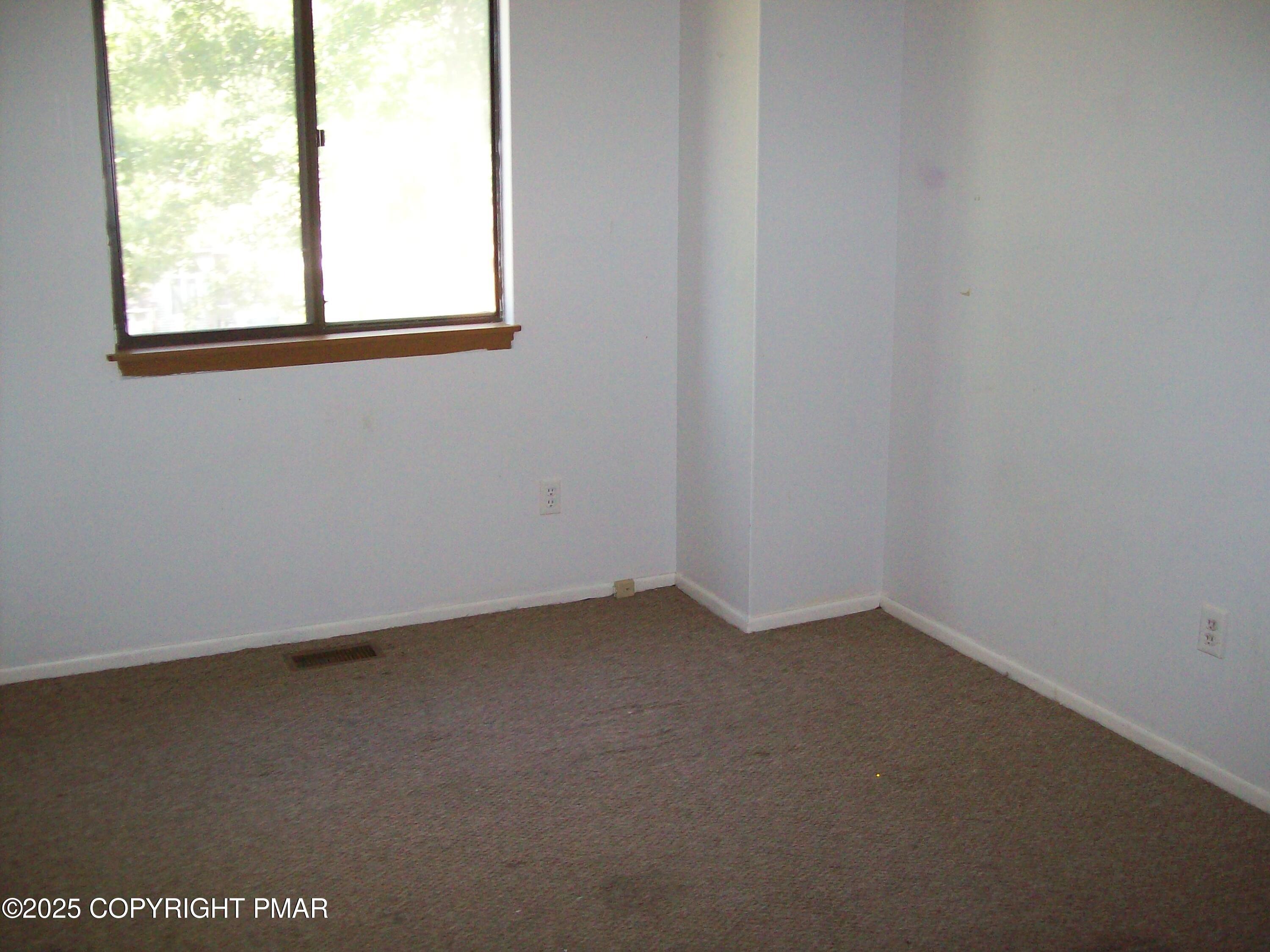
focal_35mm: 36
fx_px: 1321
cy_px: 476
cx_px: 635
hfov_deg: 51.4
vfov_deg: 39.7
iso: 200
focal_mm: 6
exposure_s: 1/64
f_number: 2.7
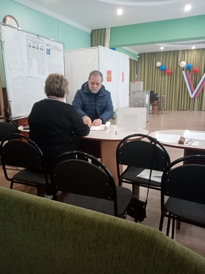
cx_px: 102
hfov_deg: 53.1
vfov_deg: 67.3
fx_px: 205
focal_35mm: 26
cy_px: 137
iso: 410
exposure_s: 1/25
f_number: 1.8
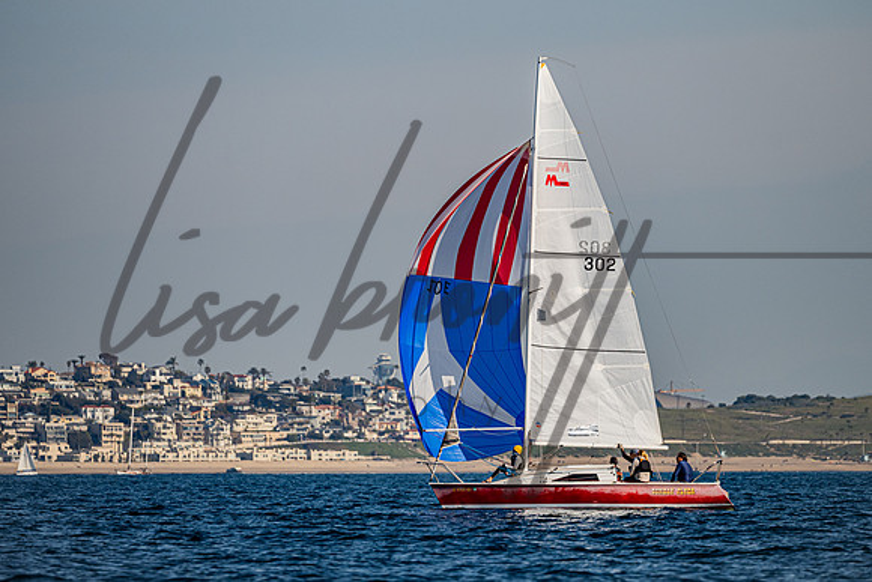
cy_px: 258
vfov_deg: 3.7
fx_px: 8961
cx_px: 466
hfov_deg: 5.6
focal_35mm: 370
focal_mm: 280
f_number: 5.3
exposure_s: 1/5000
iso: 400
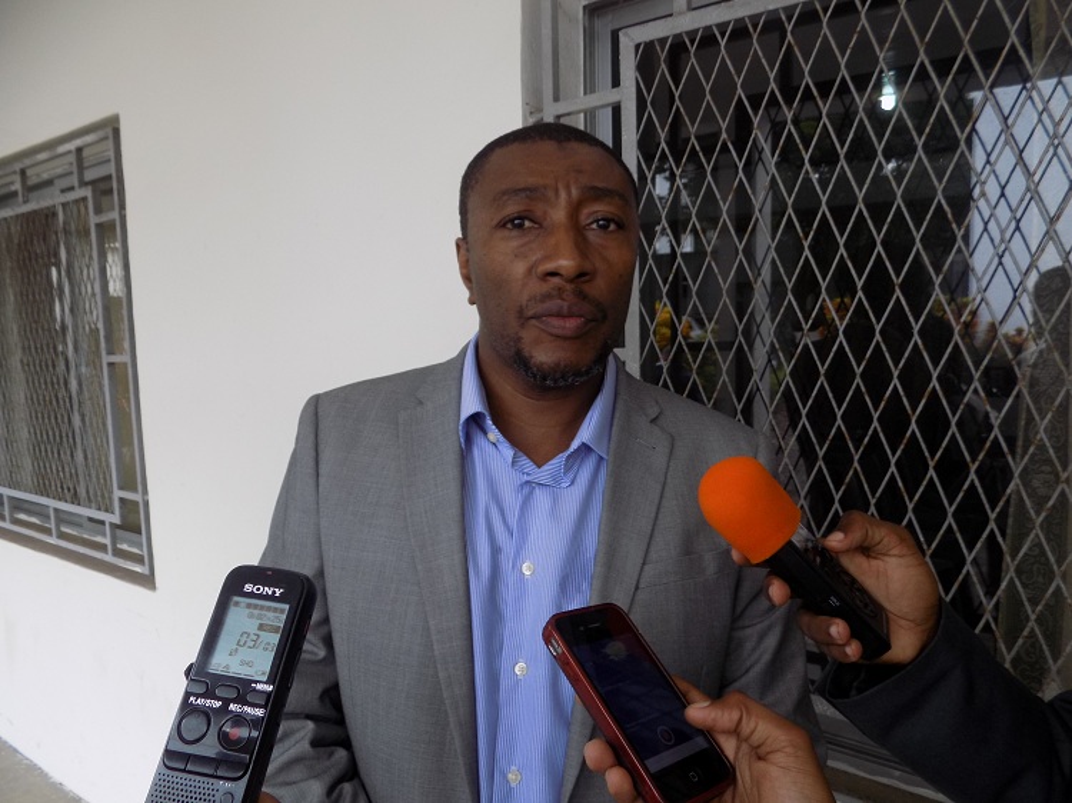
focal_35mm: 24
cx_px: 536
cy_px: 402
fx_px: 743
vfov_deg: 56.8
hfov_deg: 71.6
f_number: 3.1
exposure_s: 1/60
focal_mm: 4.3
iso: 80
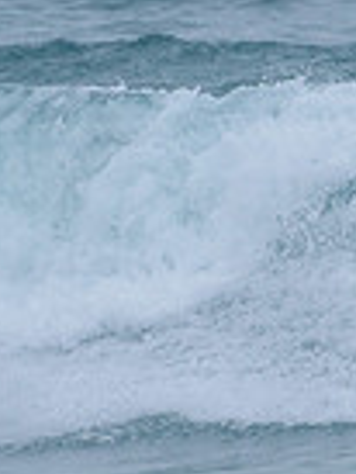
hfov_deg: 0.6
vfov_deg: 0.8
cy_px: 264
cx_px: 867
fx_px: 34091
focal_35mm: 2490
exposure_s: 1/1250
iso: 560
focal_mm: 500
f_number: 5.6
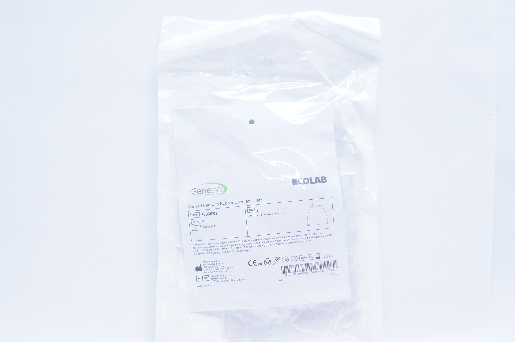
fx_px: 529
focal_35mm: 37
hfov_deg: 51.9
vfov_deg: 35.8
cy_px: 185
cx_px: 273
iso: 1600
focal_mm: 20
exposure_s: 1/160
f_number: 4.5
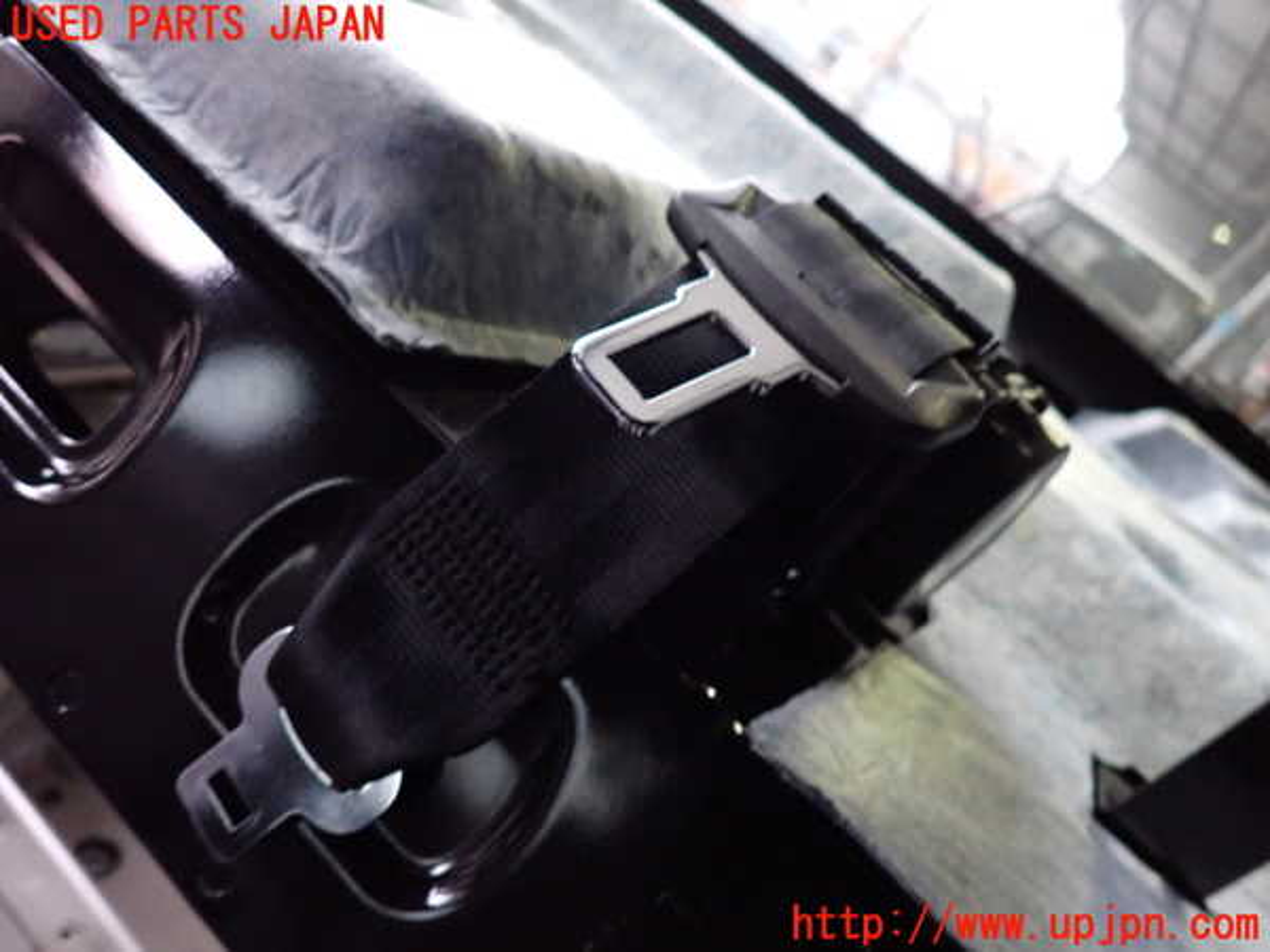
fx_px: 917
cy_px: 476
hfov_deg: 69.4
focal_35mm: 25
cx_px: 635
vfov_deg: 54.9
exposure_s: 1/30
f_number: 2
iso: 800
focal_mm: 4.5
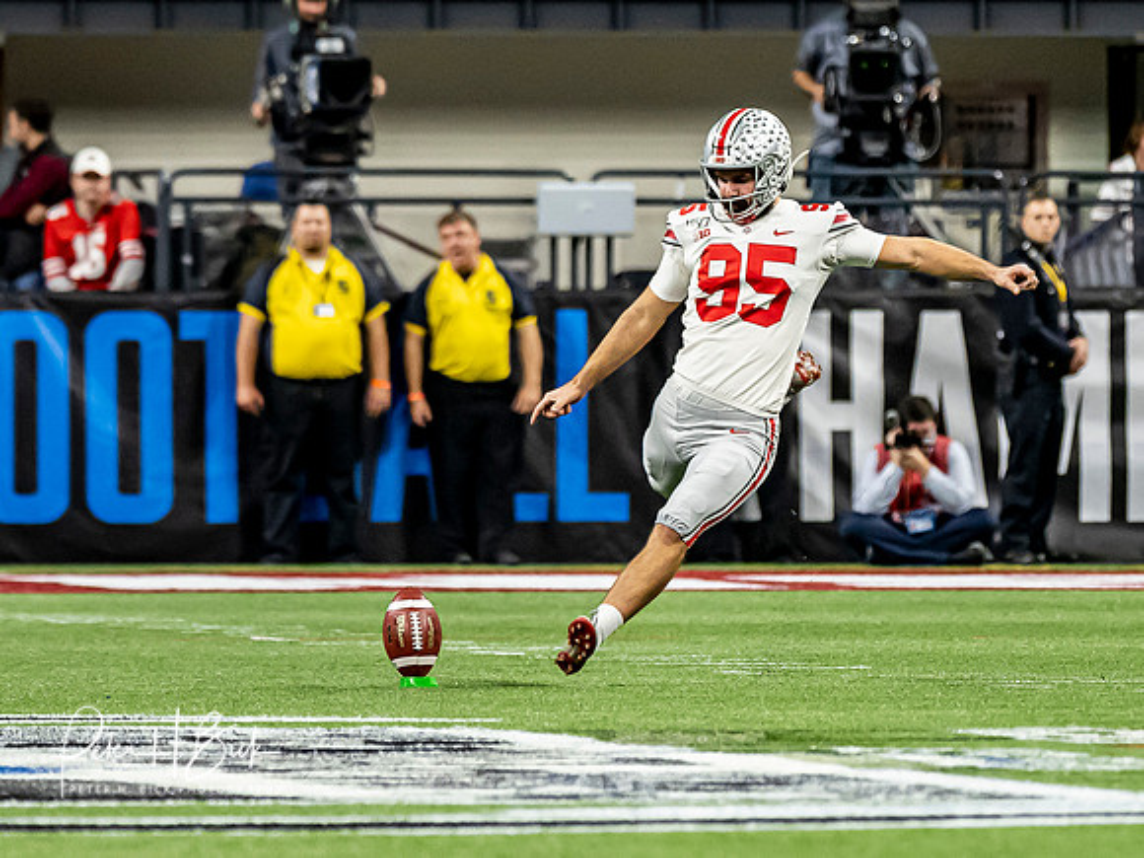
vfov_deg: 1.9
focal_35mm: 775
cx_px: 727
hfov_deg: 2.6
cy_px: 231
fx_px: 25605
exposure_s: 1/1000
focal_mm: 200
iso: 2500
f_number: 2.8
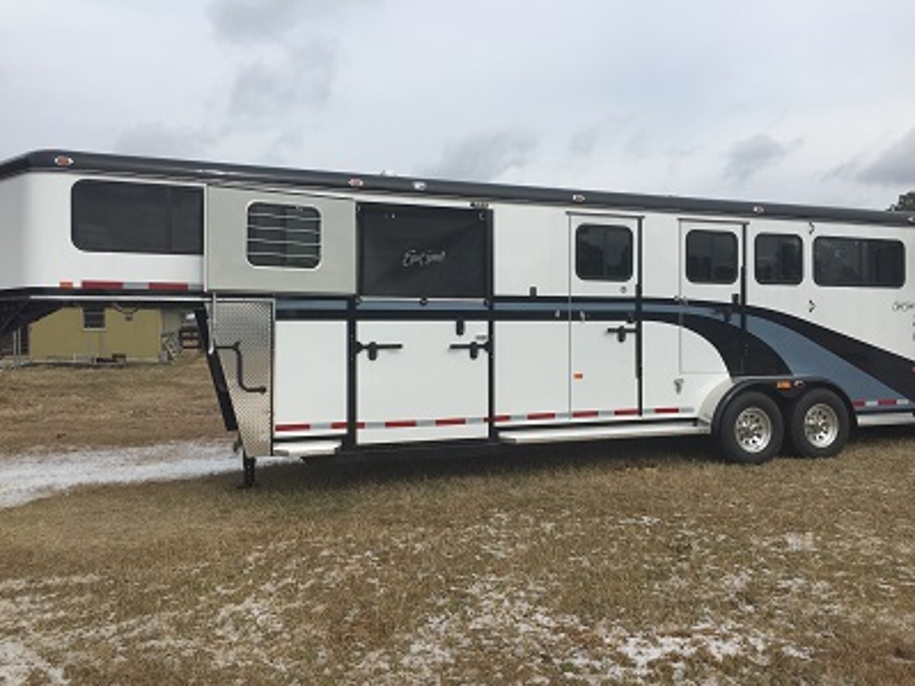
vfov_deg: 48.2
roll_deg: +1.5
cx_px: 458
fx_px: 766
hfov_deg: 61.7
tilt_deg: -1.5
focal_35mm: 29
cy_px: 343
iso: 32
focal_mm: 4.15
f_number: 2.2
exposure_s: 1/1799
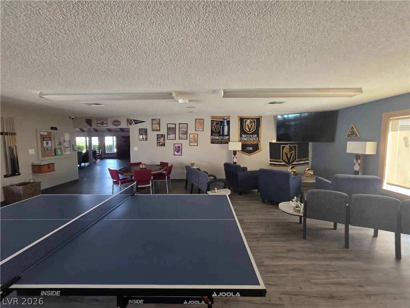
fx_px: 154
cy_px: 154
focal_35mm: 13
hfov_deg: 106.2
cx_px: 205
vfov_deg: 89.9
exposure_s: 1/60
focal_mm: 2.2
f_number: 1.9
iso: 160
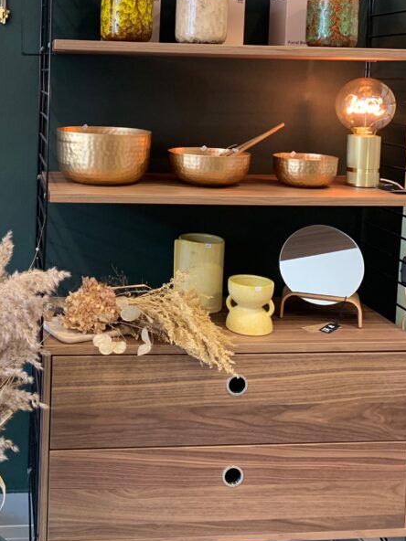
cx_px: 72
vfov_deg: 40.6
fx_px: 704
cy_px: 121
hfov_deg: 31.2
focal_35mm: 45
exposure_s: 1/50
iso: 125
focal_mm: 4.25
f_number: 1.8
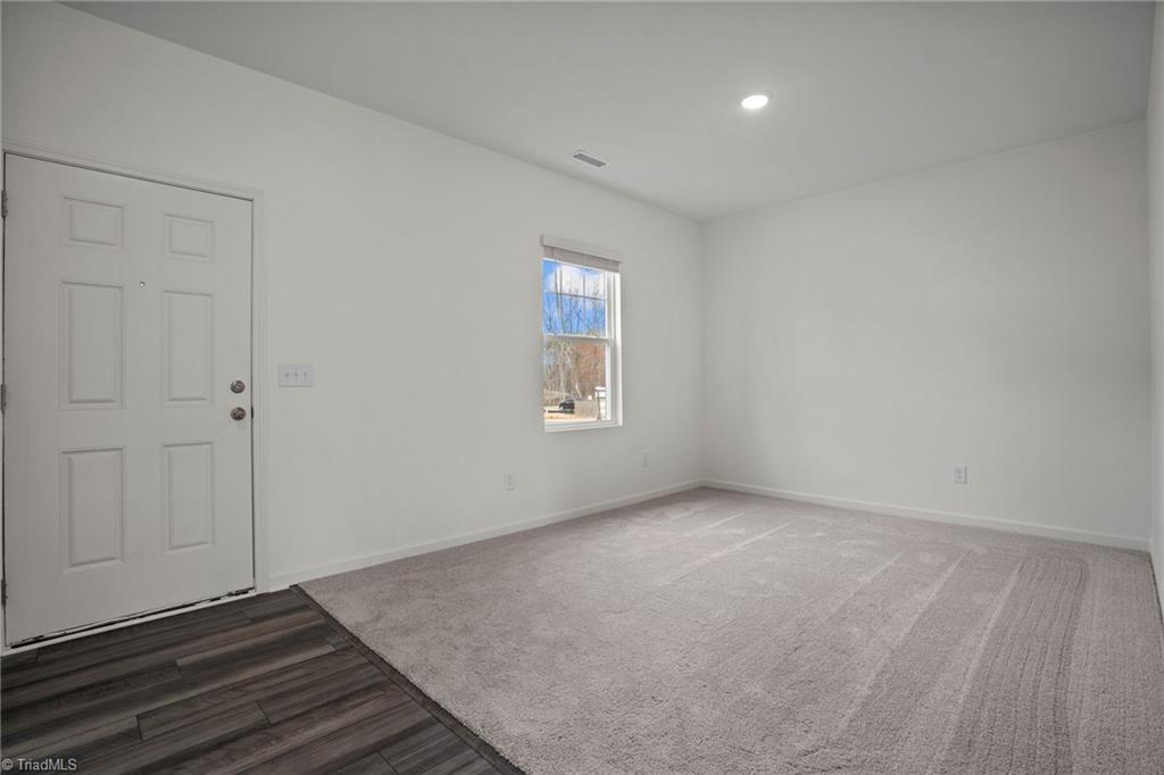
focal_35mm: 16
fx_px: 517
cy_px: 388
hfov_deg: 96.8
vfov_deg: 73.7
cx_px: 582
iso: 400
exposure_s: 1/2
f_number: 8
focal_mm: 16
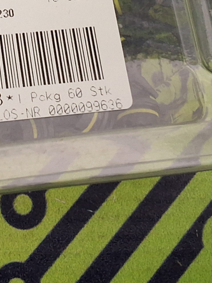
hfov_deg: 15.7
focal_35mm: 92
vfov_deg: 20.1
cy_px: -45
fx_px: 751
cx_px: -9
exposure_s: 1/24
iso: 250
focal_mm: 2.91
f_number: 1.9
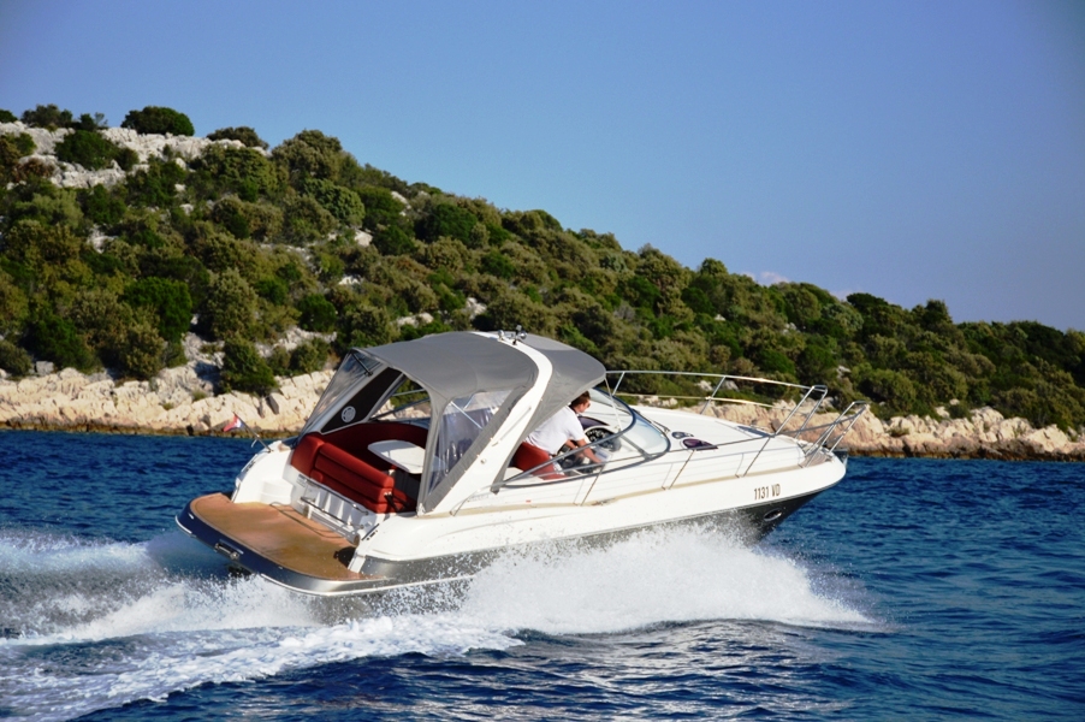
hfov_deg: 20.6
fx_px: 2981
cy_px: 361
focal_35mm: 99
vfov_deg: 13.8
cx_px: 542
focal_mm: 66
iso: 220
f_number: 5
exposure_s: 1/3200
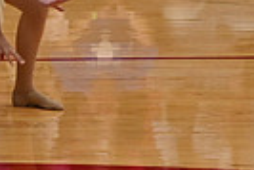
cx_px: -296
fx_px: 5085
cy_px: -12
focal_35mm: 720
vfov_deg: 1.9
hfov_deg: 2.8
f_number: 4
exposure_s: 1/400
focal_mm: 110
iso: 5000
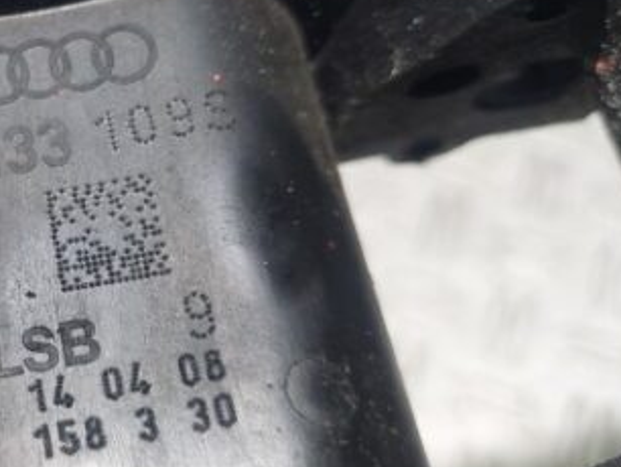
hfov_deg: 36.3
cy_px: 166
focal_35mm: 49
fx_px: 880
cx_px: 55
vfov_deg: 29.6
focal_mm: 5.23
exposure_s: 1/100
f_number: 1.8
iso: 125
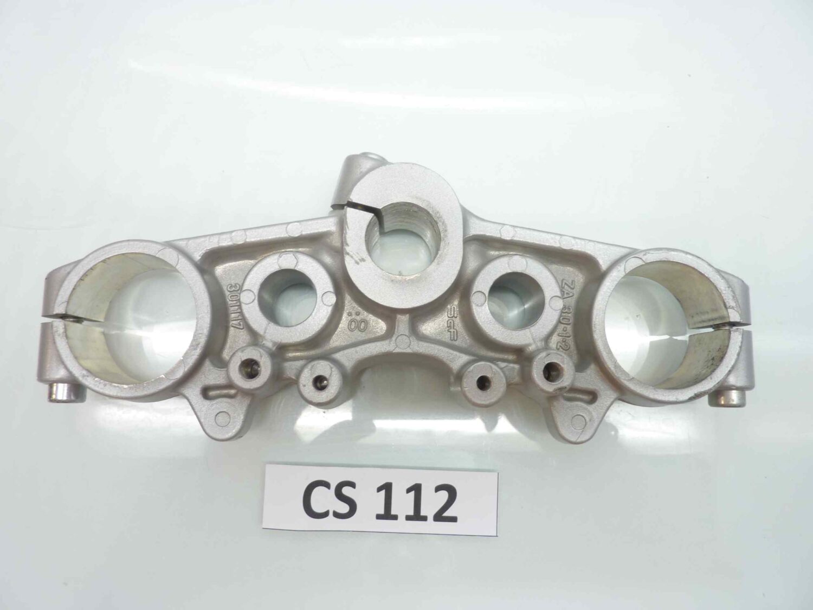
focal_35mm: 25
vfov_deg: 54.9
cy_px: 305
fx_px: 587
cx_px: 406
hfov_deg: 69.4
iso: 80
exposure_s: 1/13
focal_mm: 4.1
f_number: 3.3
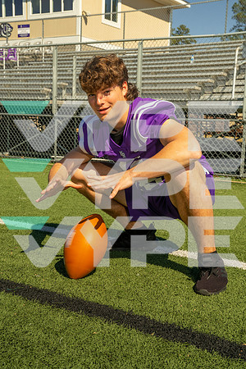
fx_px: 523
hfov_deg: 26.5
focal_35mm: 51
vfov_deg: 38.9
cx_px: 123
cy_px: 184
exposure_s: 1/125
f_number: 11
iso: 250
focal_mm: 51
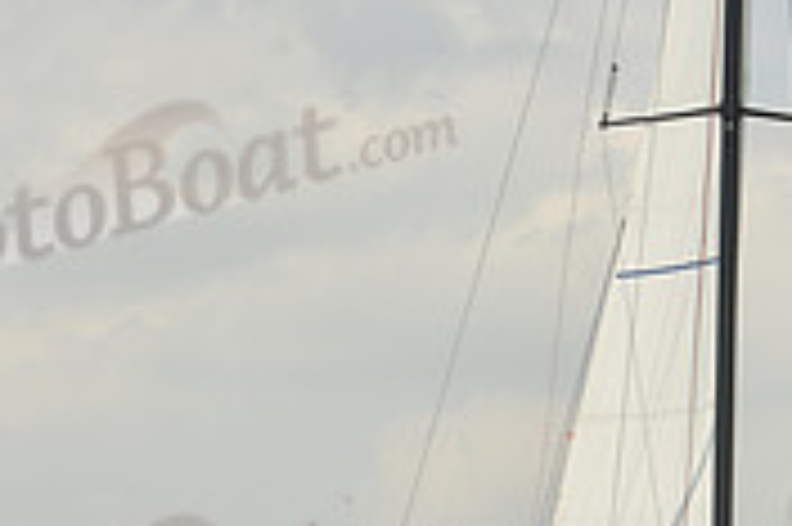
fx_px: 5077
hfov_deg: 8.9
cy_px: 780
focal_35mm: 231
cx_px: 693
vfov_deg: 5.9
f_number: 9
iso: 250
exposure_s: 1/800
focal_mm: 70
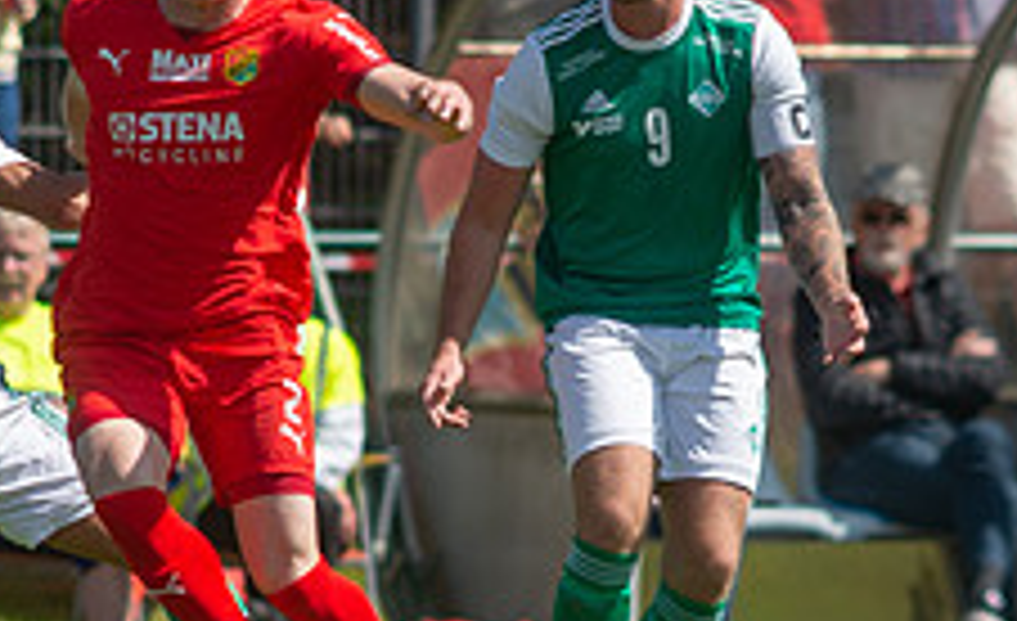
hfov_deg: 1.6
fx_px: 36241
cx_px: 223
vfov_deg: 1.0
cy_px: 506
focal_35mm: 1316
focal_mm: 420
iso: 160
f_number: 4
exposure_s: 1/1250
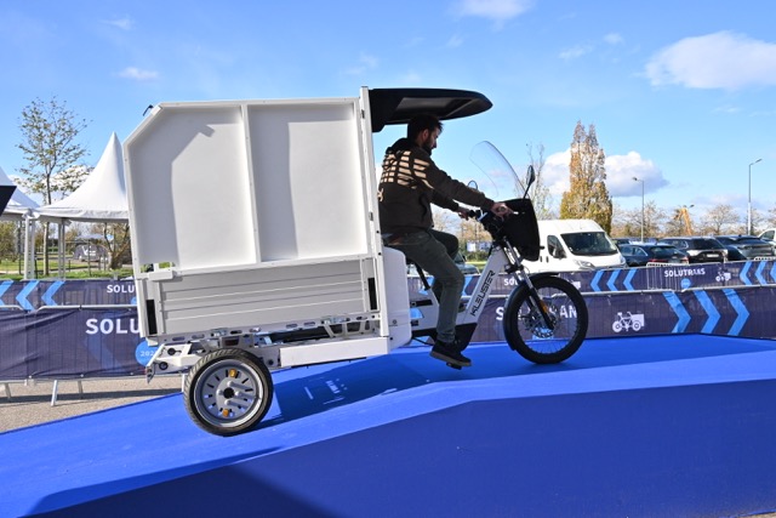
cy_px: 259
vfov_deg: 46.4
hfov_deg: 65.5
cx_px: 388
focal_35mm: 28
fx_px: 604
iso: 640
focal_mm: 28
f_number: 11
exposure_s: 1/500
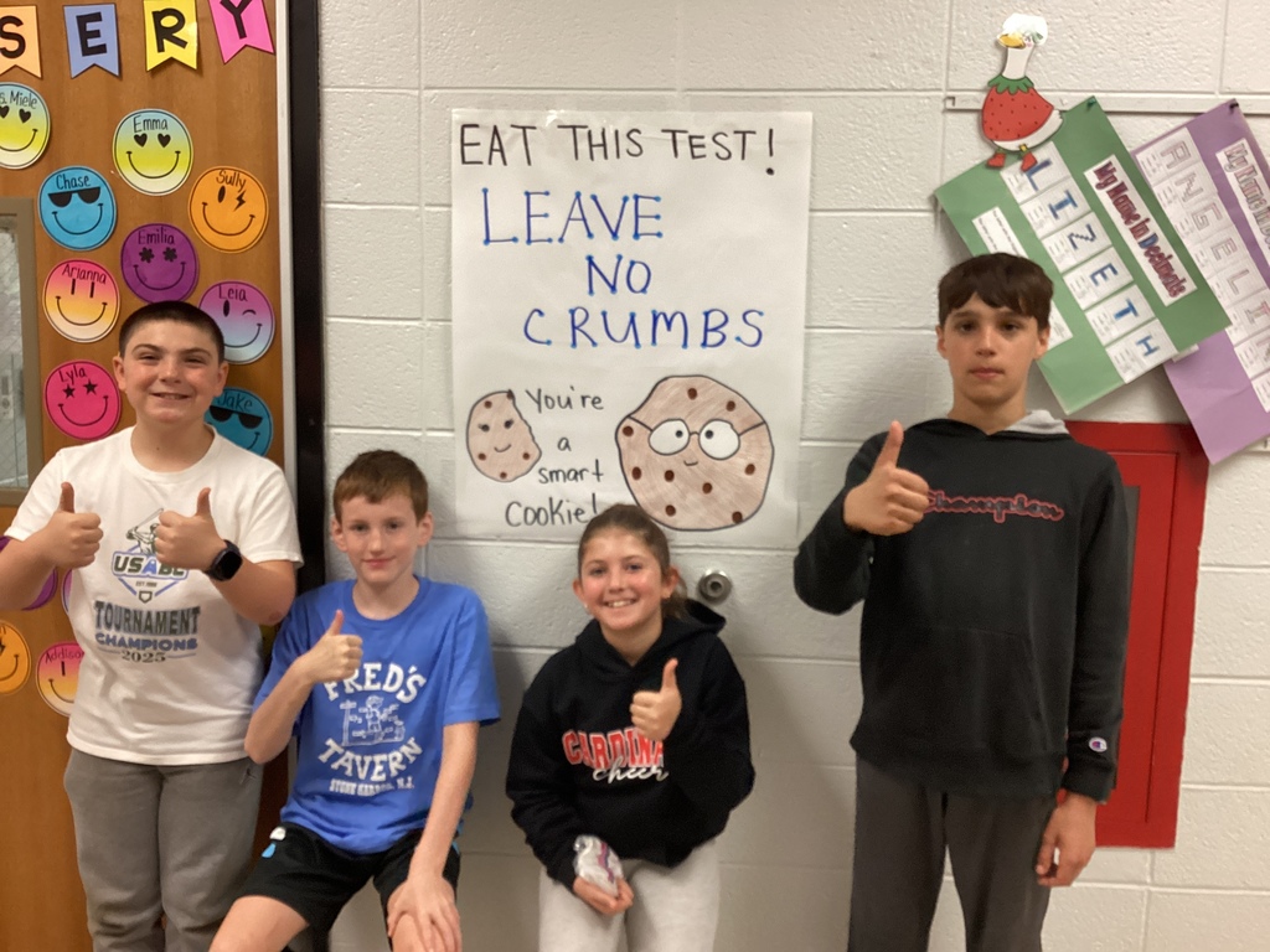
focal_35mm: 31
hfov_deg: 58.4
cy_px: 476
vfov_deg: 45.4
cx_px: 635
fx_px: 1137
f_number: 2.4
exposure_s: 1/50
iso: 250
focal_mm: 3.3
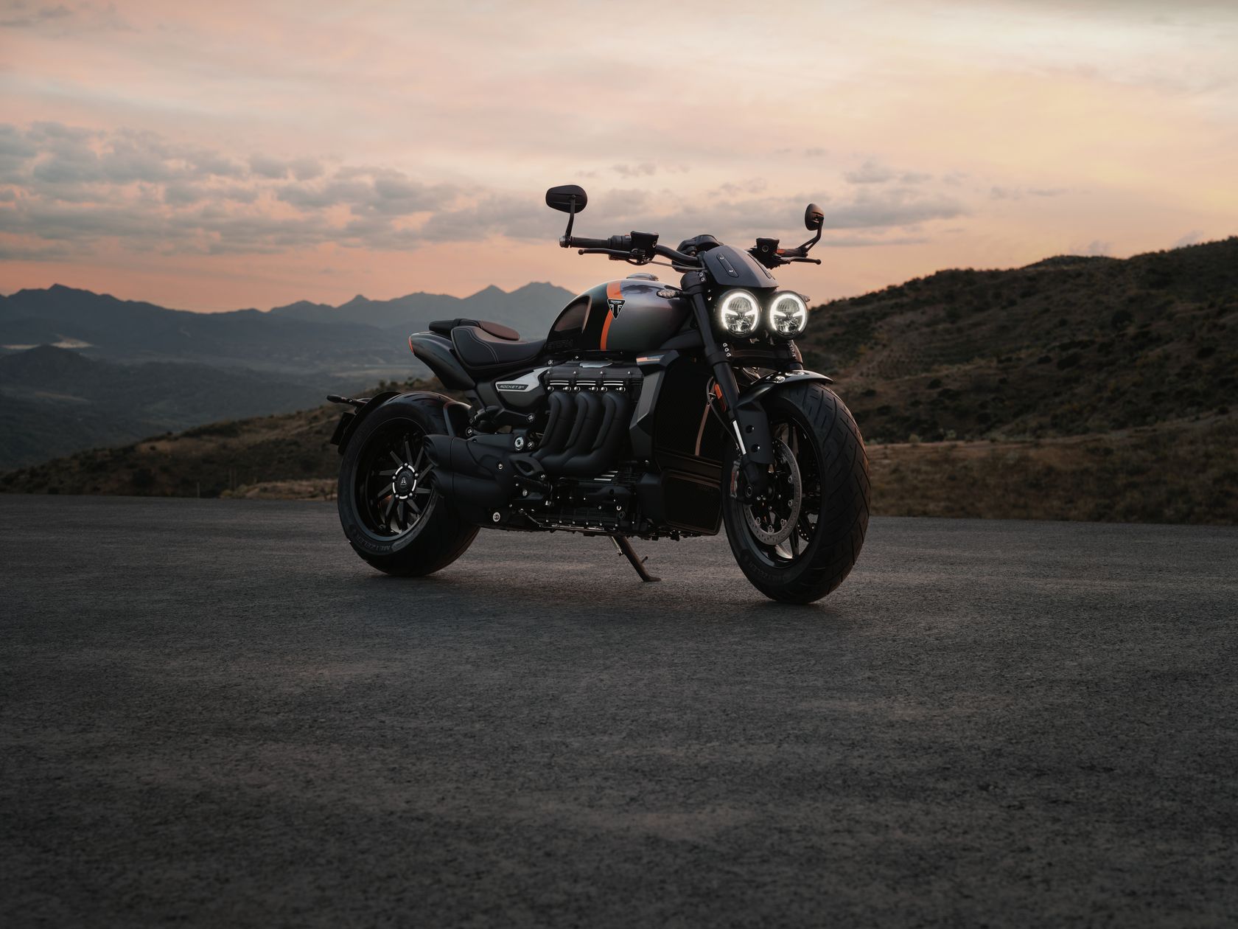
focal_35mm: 63
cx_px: 619
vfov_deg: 23.3
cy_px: 464
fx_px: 2253
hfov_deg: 30.7
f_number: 8
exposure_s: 1/6
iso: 100
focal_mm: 80
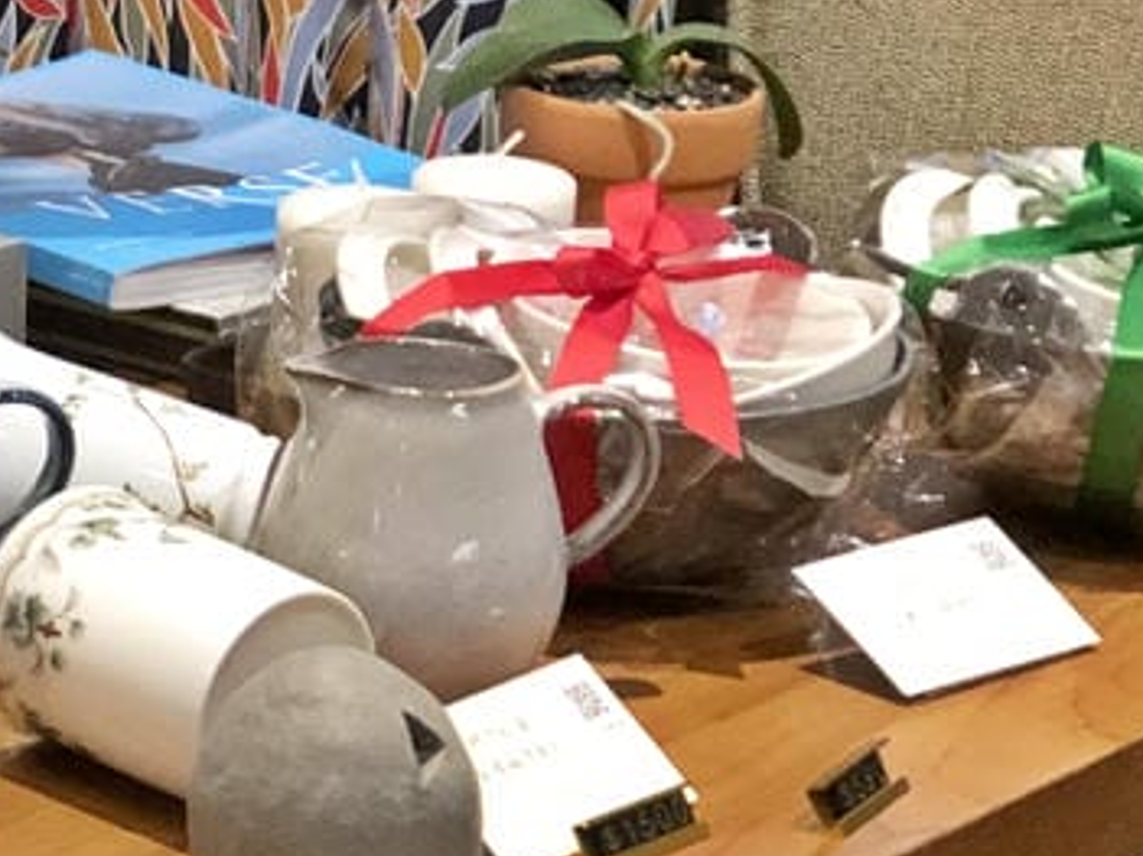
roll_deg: -2.0
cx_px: -329
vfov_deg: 7.6
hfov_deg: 10.0
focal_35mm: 195
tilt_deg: -20.1
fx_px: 6437
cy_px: 618
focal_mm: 6.6
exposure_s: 1/30
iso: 320
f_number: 2.8
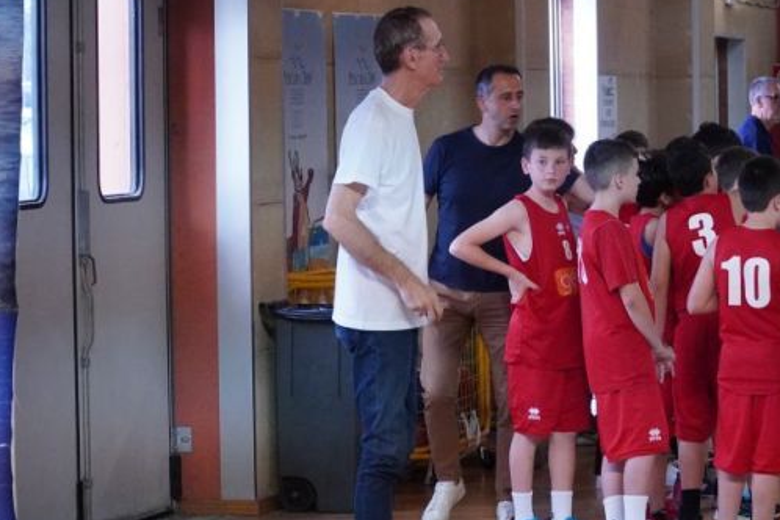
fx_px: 3553
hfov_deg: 12.5
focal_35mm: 164
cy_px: 251
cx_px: 482
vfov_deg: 8.4
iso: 5000
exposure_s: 1/320
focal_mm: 68
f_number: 8
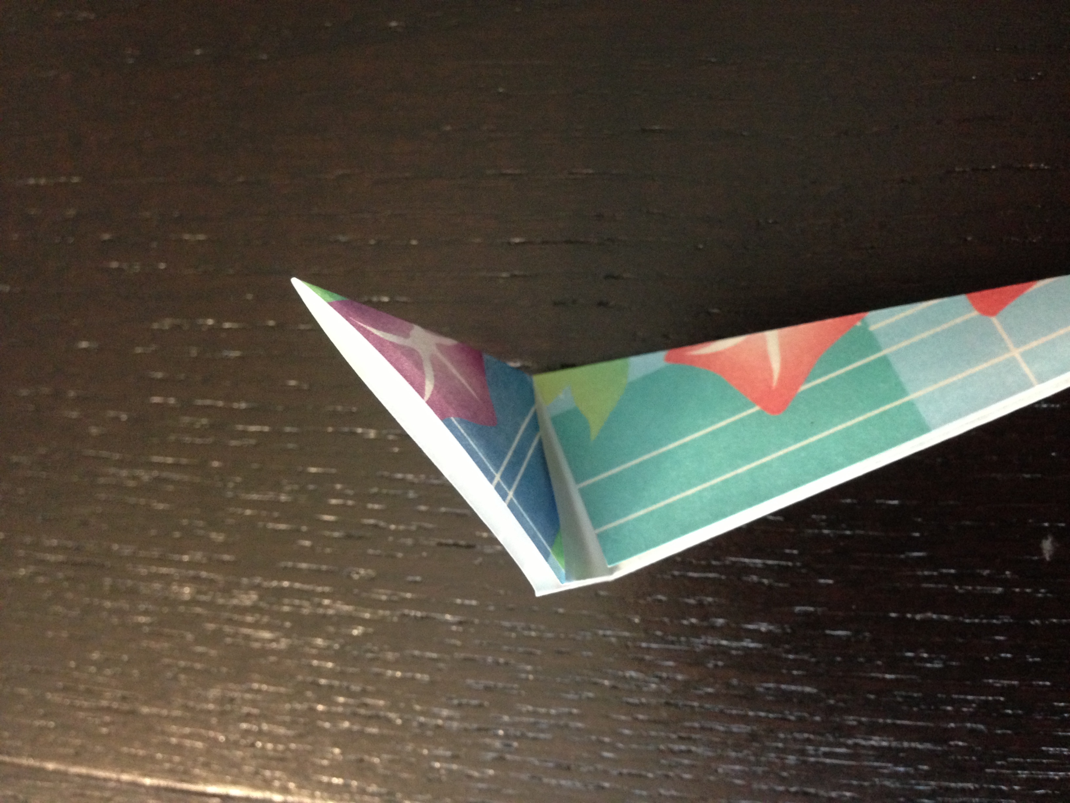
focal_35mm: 33
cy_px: 402
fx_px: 1020
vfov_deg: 42.9
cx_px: 535
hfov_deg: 55.4
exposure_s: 1/17
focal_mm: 4.13
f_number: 2.4
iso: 400
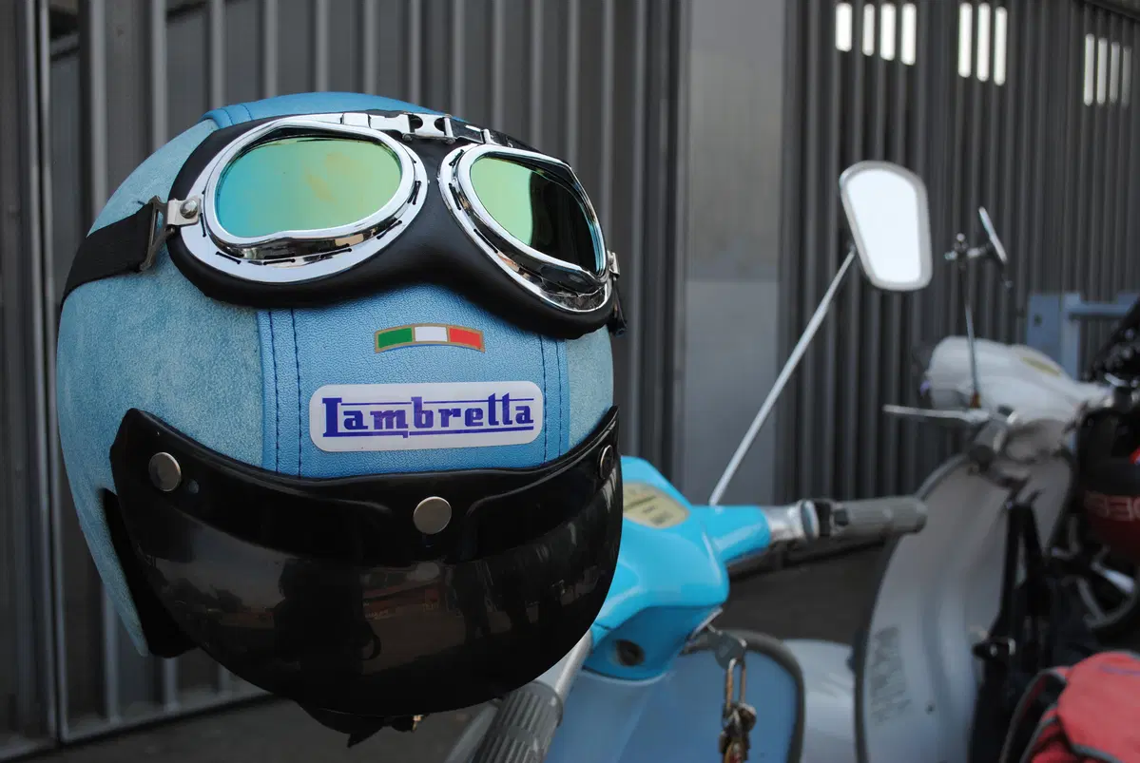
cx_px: 570
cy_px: 382
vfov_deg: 34.3
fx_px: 1237
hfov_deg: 49.5
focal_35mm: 39
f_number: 5.6
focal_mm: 26
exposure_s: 1/125
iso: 100
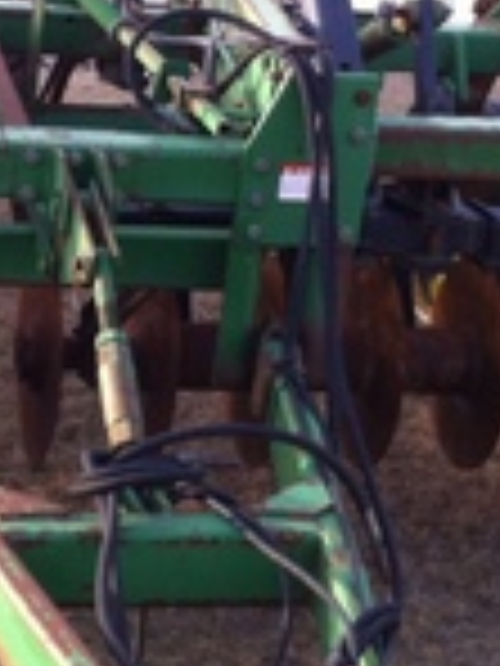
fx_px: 2465
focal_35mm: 128
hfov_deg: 11.5
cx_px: 90
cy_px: 284
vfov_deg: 15.4
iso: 80
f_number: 2.8
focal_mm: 3.85
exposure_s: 1/176
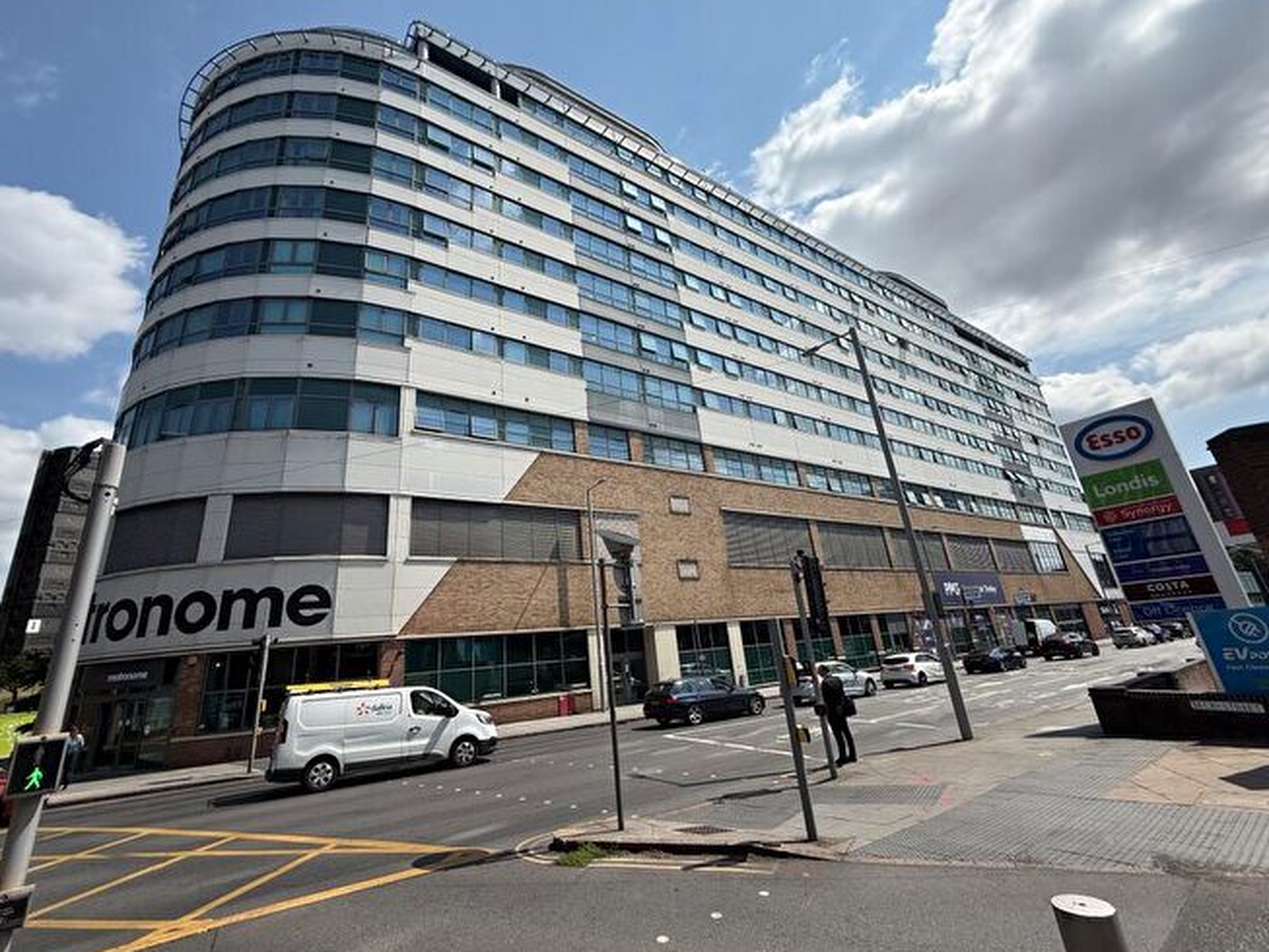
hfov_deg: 98.1
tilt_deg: +20.4
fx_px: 550
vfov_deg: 81.7
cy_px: 456
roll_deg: +4.9
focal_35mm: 15
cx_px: 612
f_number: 2.2
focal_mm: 2.22
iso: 50
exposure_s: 1/2611
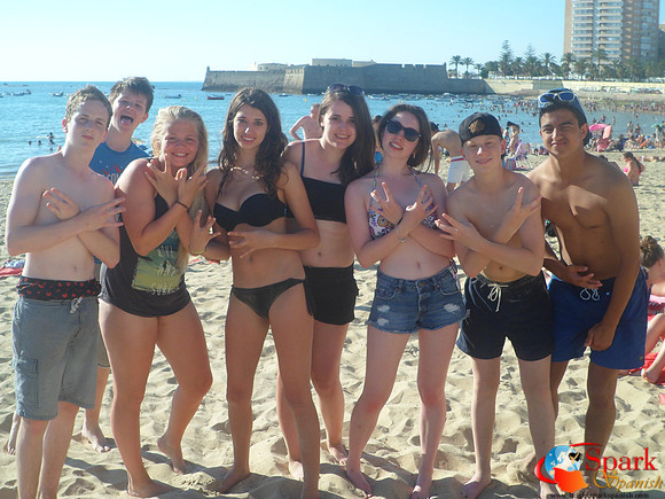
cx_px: 332
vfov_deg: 29.1
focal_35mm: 50
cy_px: 250
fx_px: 961
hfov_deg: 38.2
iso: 80
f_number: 4.7
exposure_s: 1/500
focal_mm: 9.3
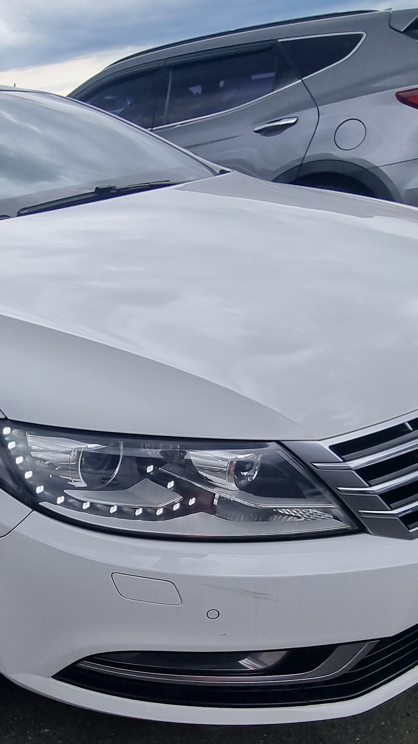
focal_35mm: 29
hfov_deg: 37.9
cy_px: 482
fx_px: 571
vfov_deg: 64.7
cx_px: 52
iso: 50
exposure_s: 1/680
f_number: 2.2
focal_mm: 2.2
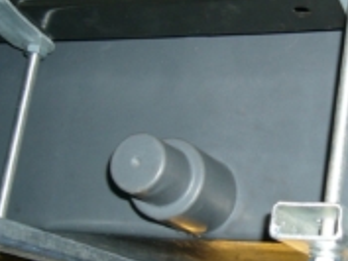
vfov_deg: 18.7
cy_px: 133
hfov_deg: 24.5
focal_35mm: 79
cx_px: 246
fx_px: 795
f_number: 2.8
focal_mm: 5.8
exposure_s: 1/60
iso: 100
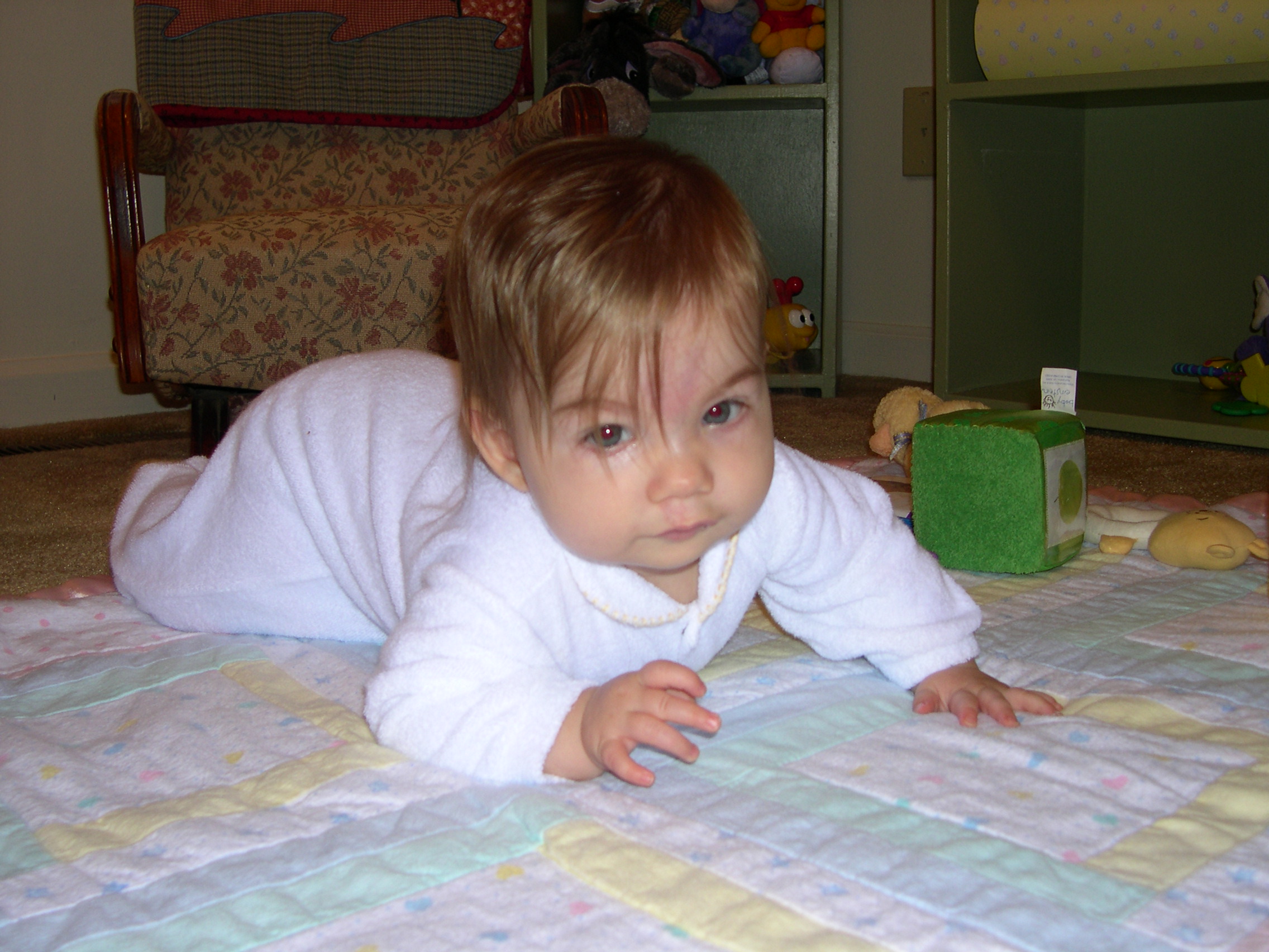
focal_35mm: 38
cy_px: 476
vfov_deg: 37.7
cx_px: 634
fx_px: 1393
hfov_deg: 49.0
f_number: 2.8
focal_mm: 8
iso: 100
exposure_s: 1/60
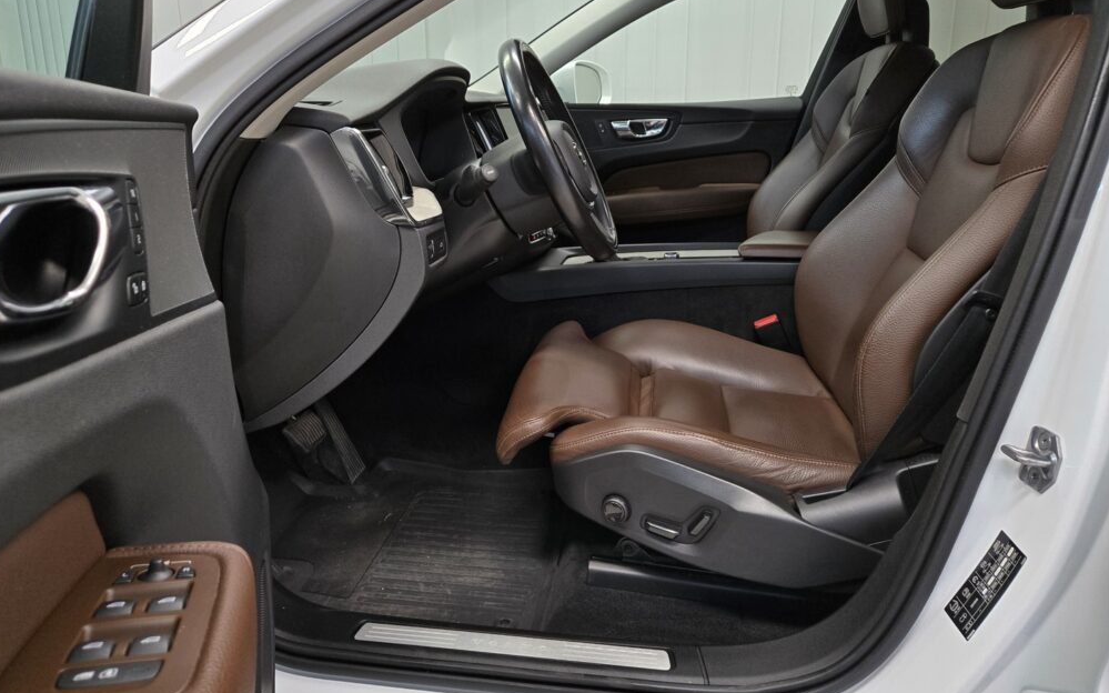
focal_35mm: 25
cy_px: 290
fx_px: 755
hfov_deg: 72.6
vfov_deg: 49.1
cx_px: 559
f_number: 1.8
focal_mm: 5.4
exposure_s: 1/100
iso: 200
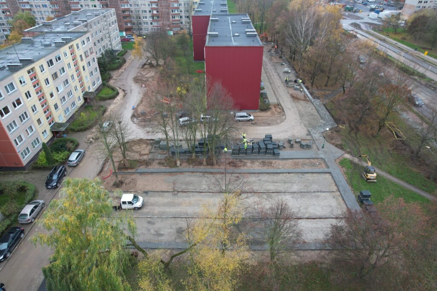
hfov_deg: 78.6
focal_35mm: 22
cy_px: 146
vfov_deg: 57.2
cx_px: 218
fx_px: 267
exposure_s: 1/30
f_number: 2.8
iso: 100
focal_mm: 8.38
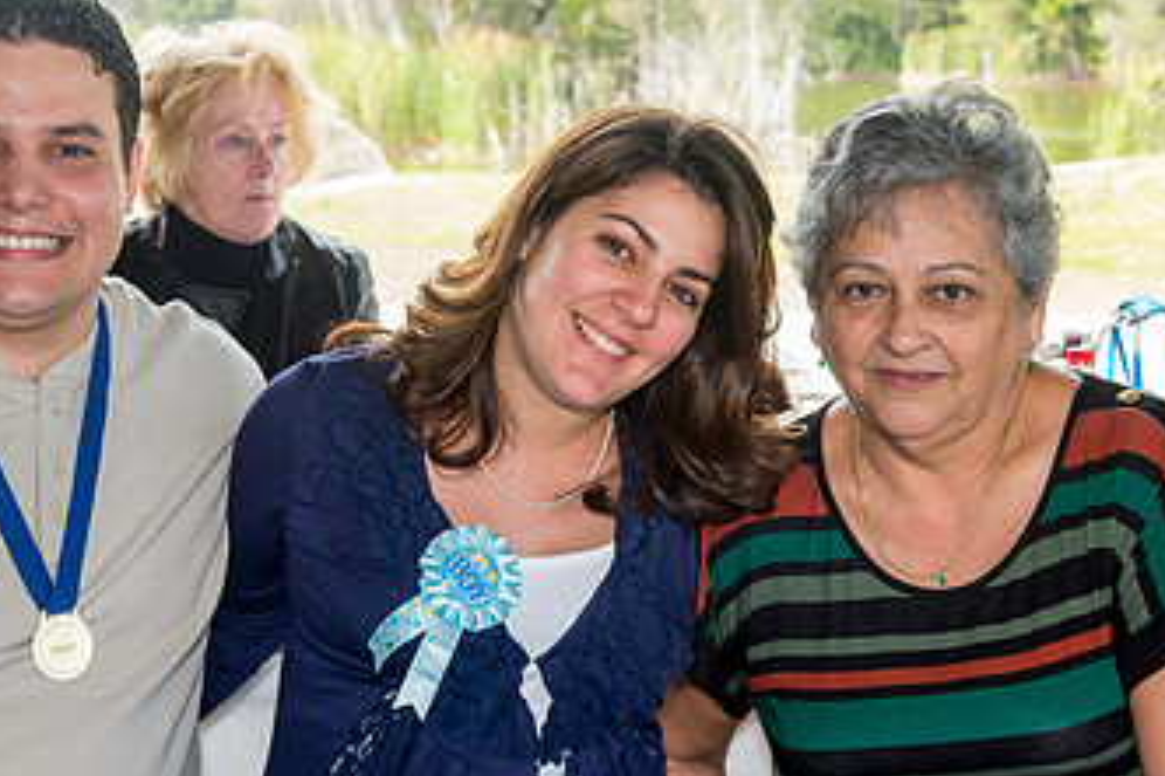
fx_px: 2490
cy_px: 421
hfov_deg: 26.2
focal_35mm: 77
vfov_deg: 17.7
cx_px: 729
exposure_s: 1/60
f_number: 6.3
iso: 250
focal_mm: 44
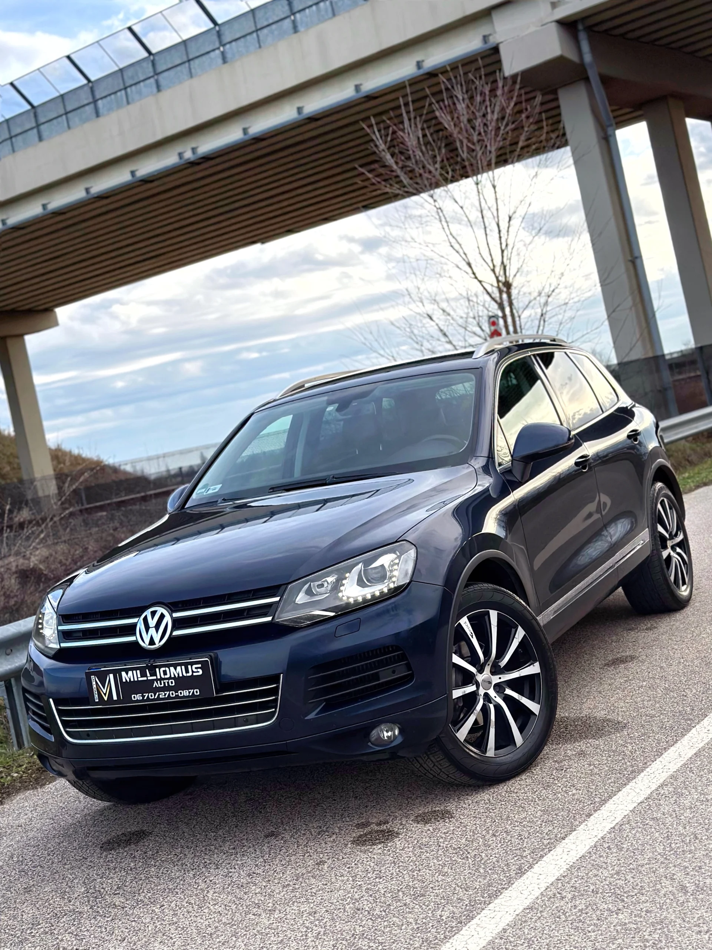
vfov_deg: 39.7
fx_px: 1316
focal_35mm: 48
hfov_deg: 30.3
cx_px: 356
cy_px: 475
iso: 80
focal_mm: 6.86
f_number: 1.78
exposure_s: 1/2304
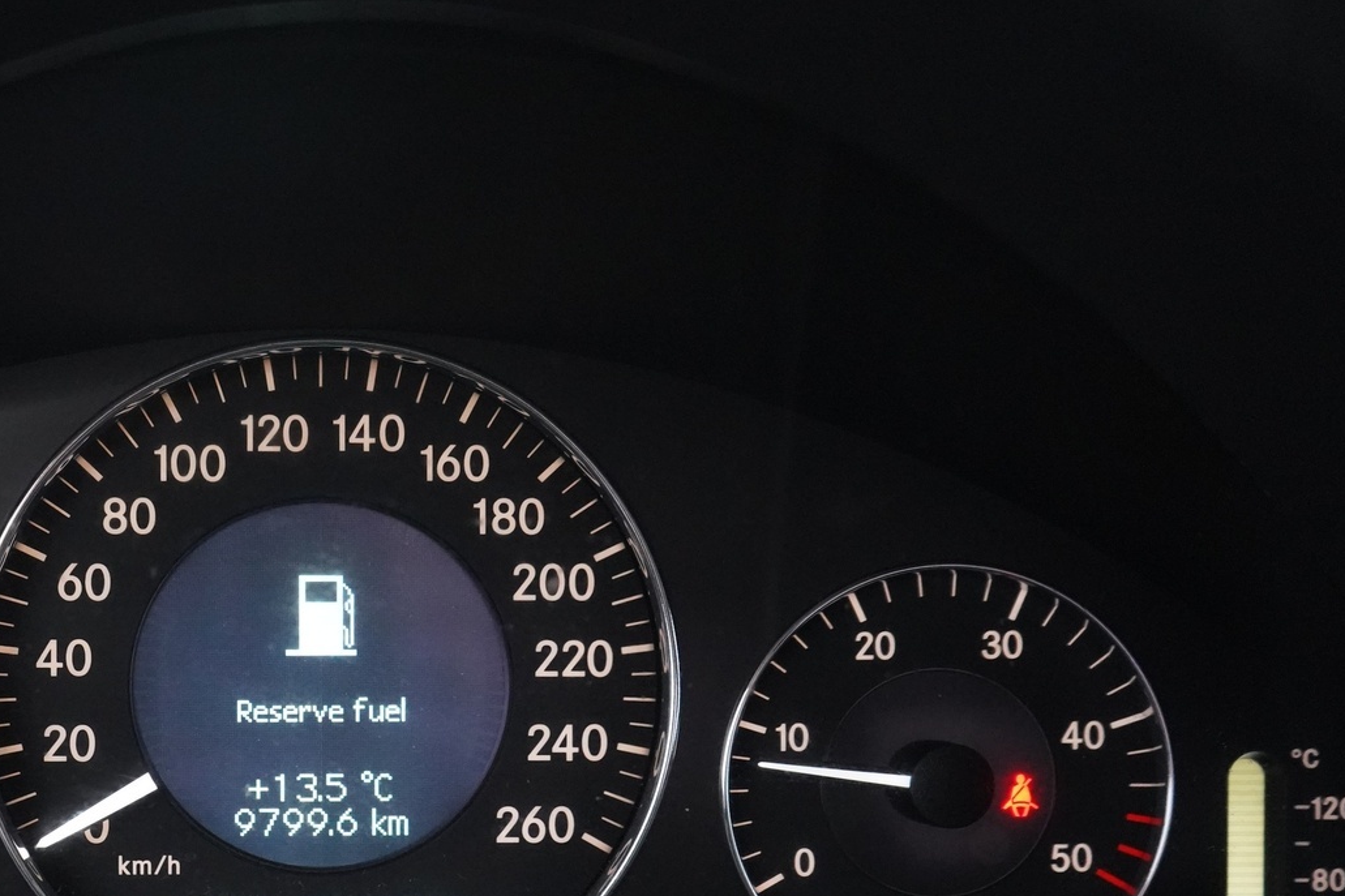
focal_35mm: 55
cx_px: 309
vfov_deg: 24.4
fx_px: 2054
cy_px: 660
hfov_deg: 35.3
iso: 12800
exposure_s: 1/60
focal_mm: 35
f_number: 4.5
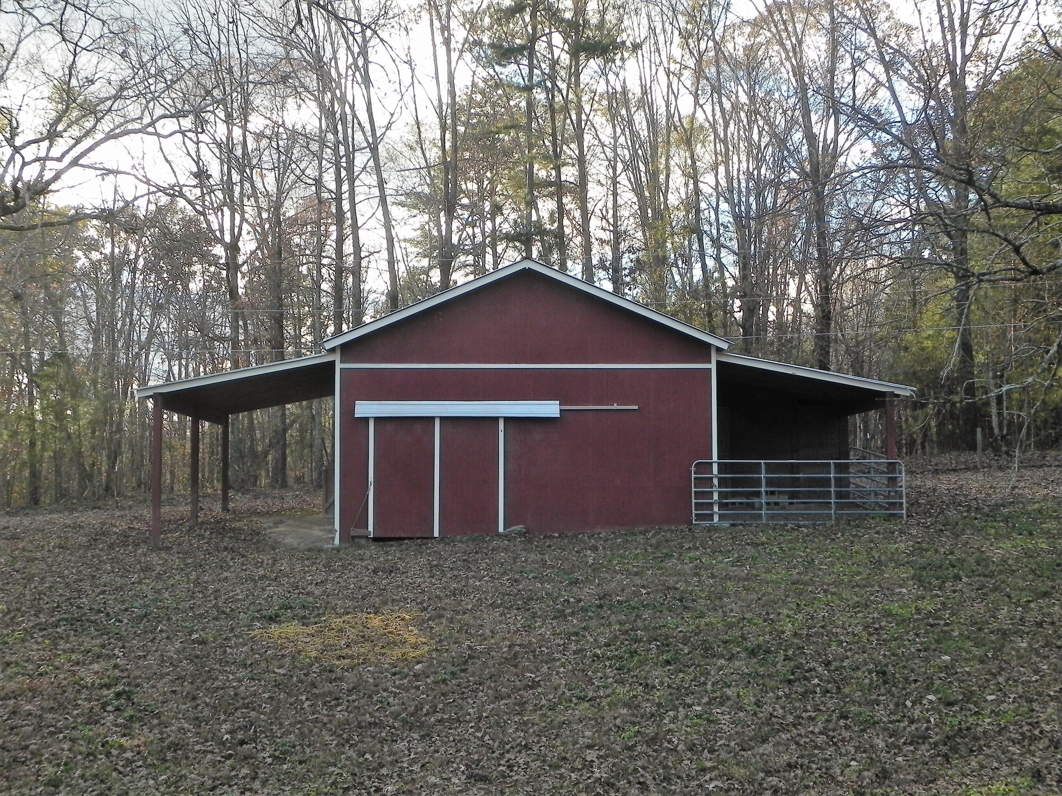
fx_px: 1411
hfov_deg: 41.2
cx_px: 531
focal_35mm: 46
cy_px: 398
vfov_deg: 31.5
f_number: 4.5
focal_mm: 8.2
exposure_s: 1/179
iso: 160
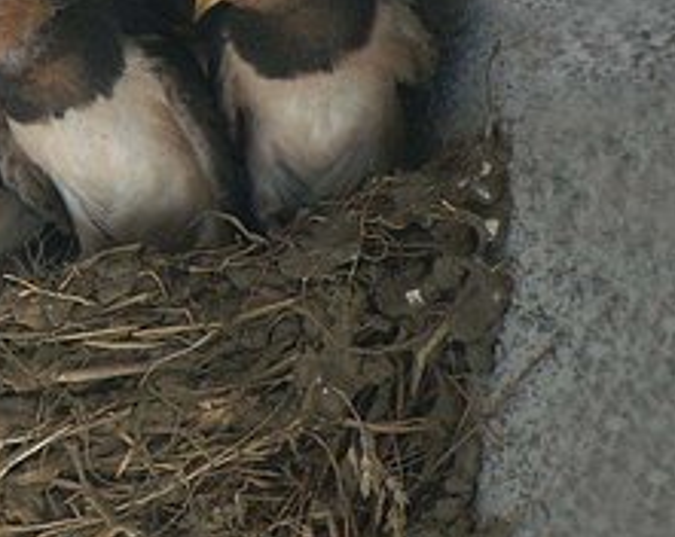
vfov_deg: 0.9
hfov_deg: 1.2
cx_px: -34
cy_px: 64
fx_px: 32546
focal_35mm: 1632
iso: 400
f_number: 4.5
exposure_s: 1/125
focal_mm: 500
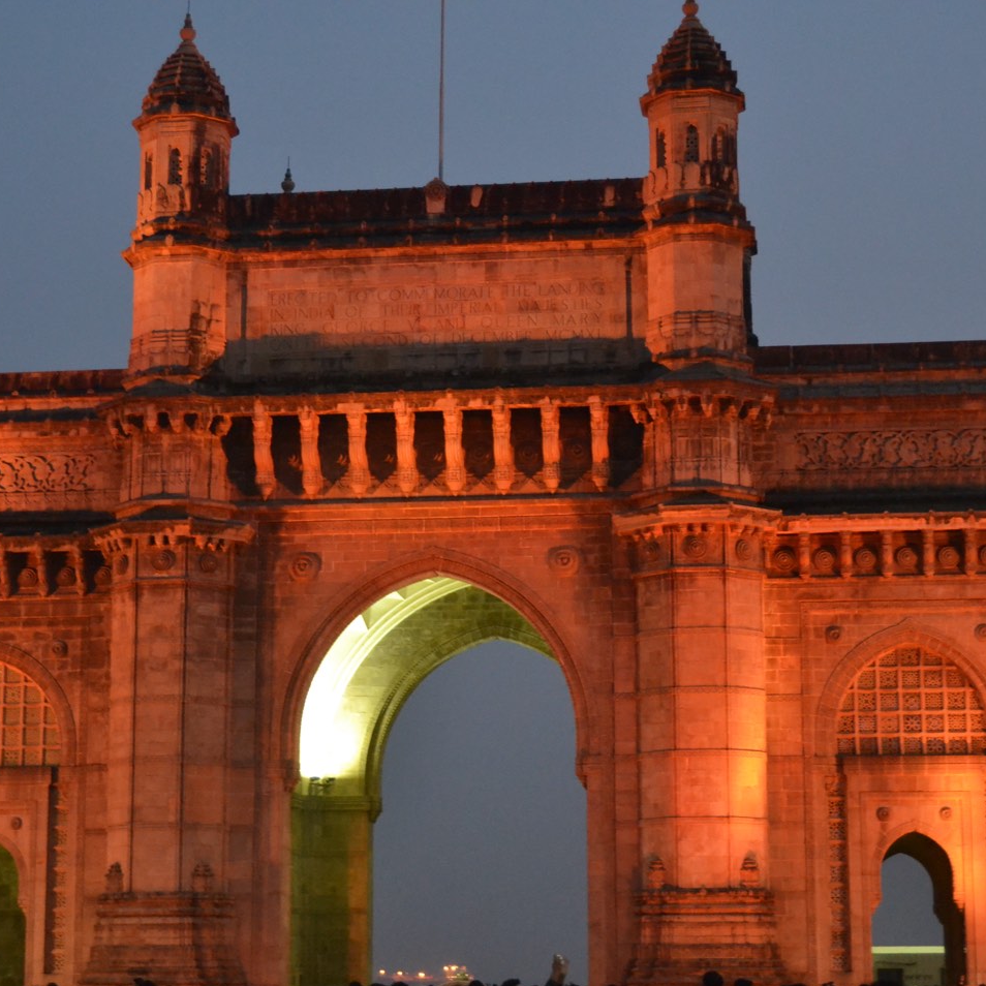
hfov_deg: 22.5
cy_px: 495
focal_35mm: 77
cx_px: 466
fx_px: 2481
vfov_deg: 22.5
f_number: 5
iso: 3200
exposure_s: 1/25
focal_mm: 40
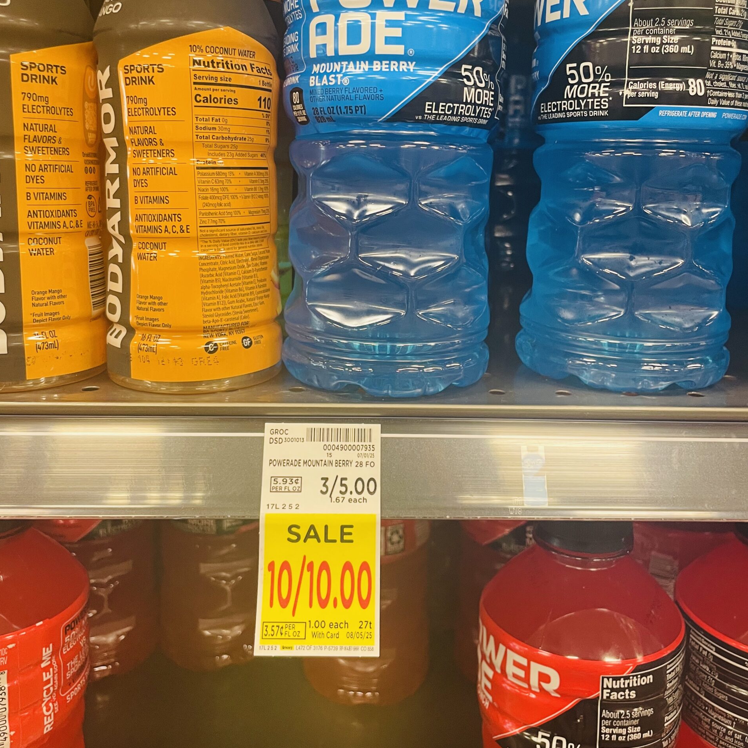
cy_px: 303
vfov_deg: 52.2
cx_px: 370
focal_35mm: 31
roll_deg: -0.8
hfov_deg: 52.5
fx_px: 758
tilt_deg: -11.2
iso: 160
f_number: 1.6
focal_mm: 4.2
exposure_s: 1/60
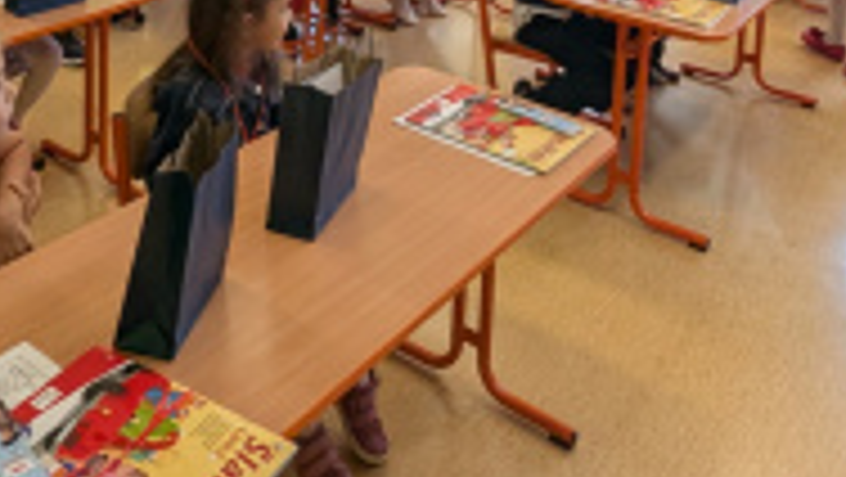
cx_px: 380
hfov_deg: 50.4
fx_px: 898
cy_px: -220
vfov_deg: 24.0
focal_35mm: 40
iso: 49
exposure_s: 1/100
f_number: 2.2
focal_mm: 1.95
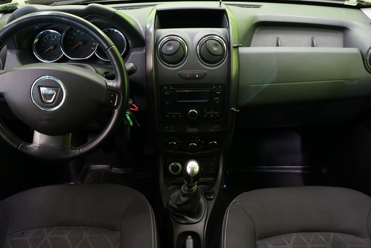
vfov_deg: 38.9
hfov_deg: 55.8
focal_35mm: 34
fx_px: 350
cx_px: 189
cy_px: 123
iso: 1600
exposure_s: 1/20
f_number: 5
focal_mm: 29
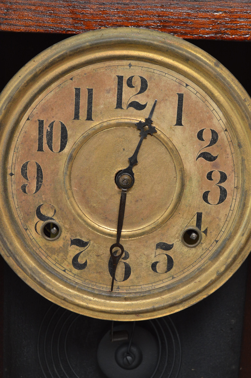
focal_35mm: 57
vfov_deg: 35.1
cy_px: 189
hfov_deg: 23.7
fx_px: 597
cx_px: 126
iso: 800
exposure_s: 1/80
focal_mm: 38
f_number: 9
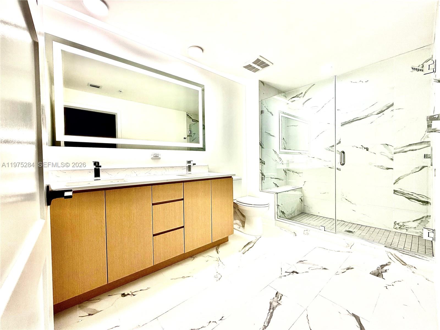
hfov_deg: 102.1
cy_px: 165
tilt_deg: -1.3
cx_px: 220
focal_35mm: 14
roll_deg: +0.9
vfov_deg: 85.7
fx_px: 178
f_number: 2.2
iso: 64
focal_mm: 2.22
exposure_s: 1/120
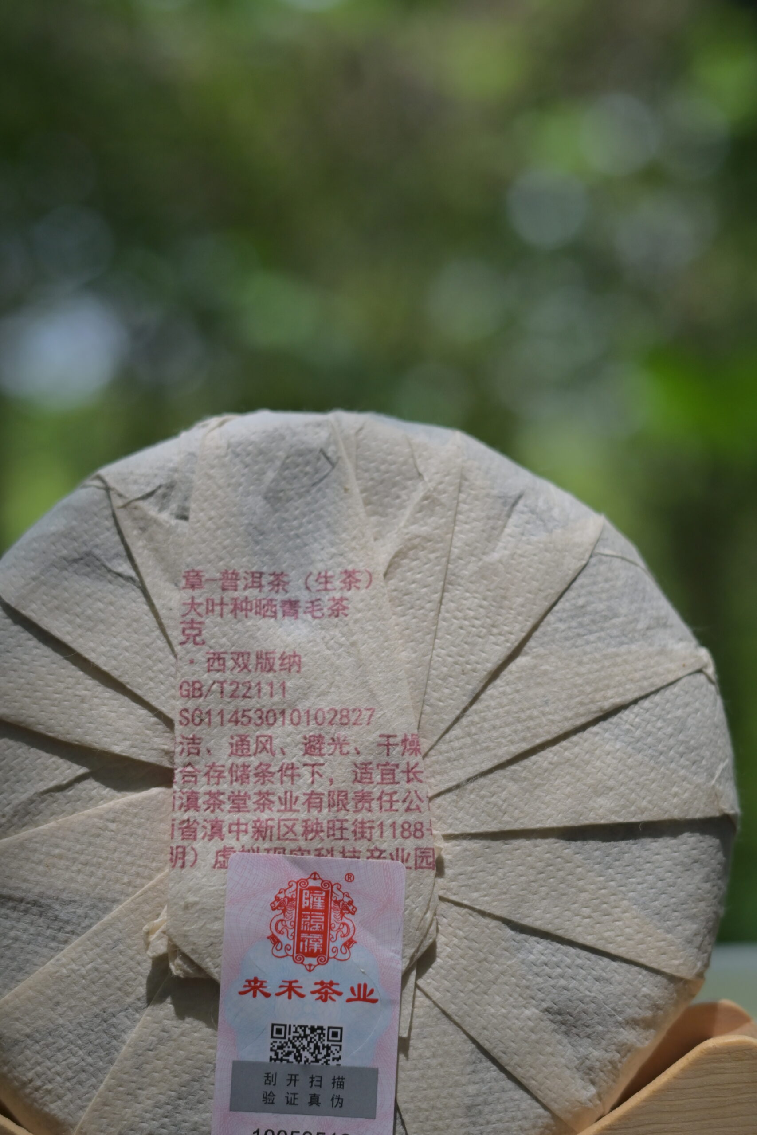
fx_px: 1892
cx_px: 378
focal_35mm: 60
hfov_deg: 22.6
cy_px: 568
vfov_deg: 33.4
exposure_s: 1/4000
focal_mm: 40
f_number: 2.8
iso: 450
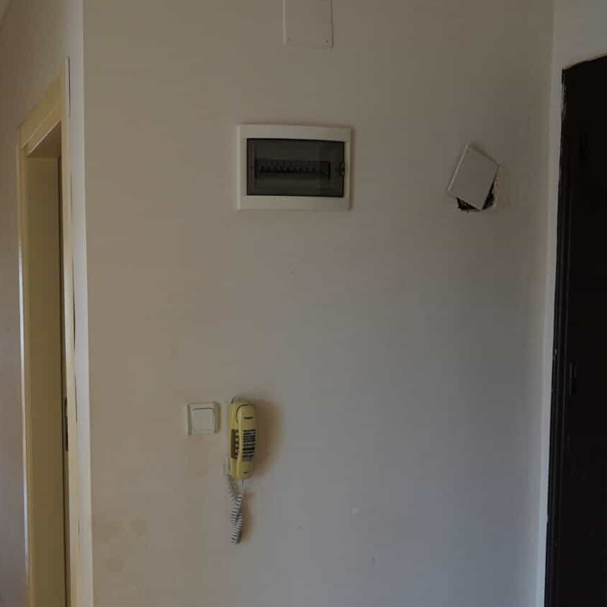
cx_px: 105
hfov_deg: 37.5
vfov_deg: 38.8
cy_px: 391
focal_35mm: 43
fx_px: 853
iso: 400
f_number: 4
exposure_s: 1/160
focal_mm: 21
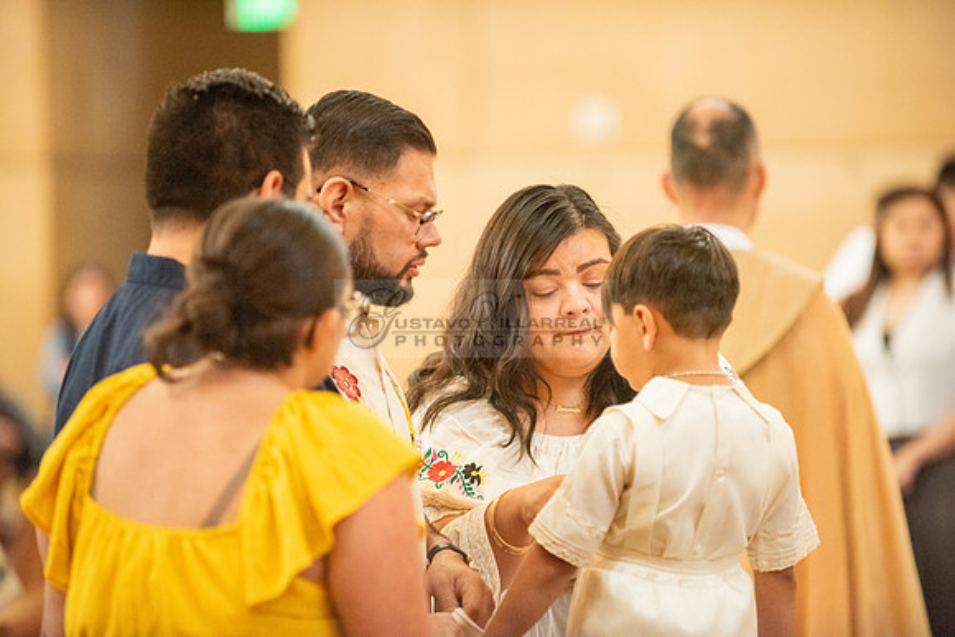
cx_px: 478
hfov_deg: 10.3
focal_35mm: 200
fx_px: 5307
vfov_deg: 6.9
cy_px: 318
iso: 2000
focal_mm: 200
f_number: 2.8
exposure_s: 1/100
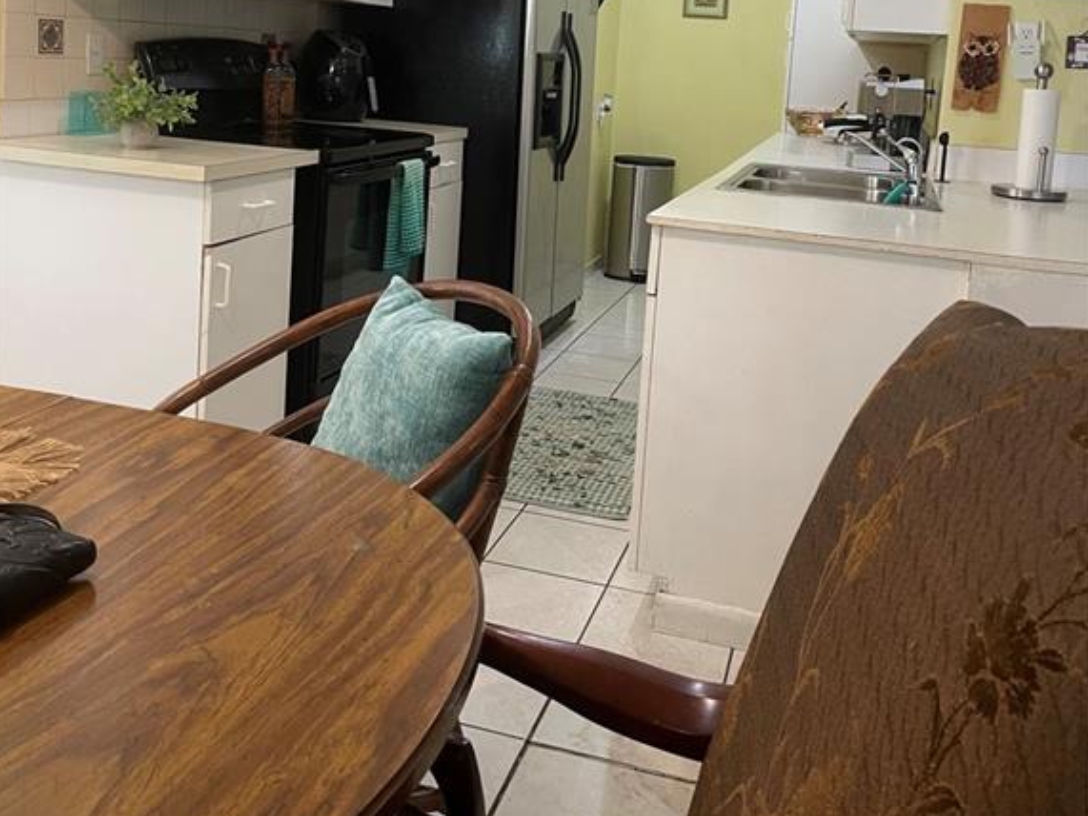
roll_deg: -2.4
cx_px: 543
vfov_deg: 39.1
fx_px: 1100
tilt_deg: -4.8
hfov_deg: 52.6
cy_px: 166
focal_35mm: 35
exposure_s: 1/60
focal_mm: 4.2
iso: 200
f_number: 1.6
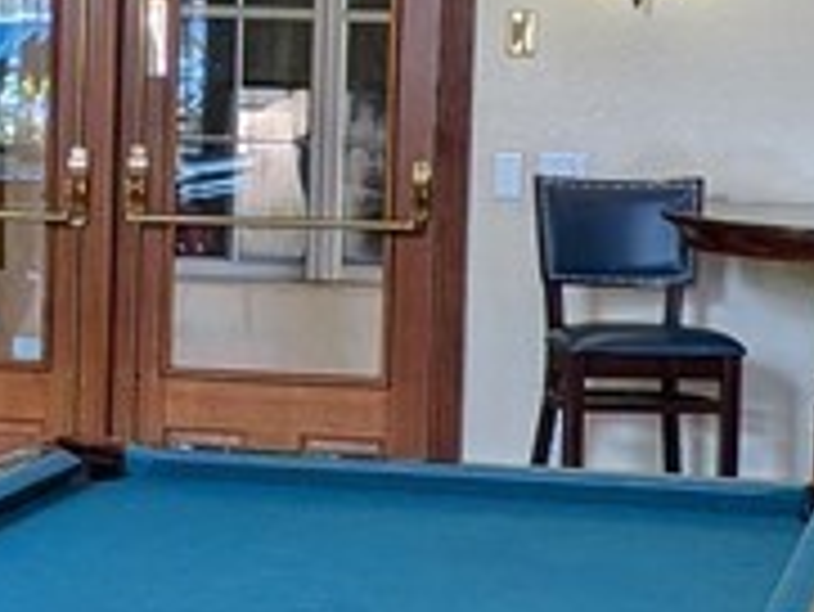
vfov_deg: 10.9
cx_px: 333
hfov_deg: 14.5
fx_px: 3200
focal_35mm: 136
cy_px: 225
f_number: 1.7
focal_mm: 4.53
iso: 27
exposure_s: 1/187
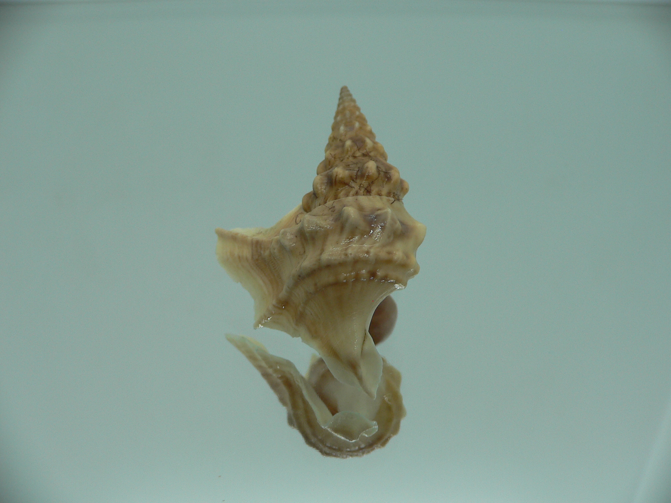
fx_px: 678
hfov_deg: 52.6
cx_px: 336
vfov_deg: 40.7
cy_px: 252
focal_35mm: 35
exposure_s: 1/60
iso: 80
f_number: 2.8
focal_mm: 4.6
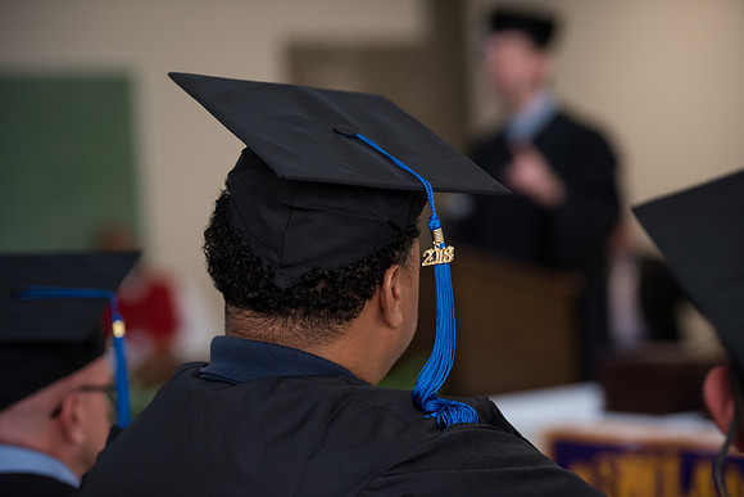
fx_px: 2170
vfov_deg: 13.0
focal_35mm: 105
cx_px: 372
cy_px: 248
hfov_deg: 19.5
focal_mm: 105
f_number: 2.8
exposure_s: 1/250
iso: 2000
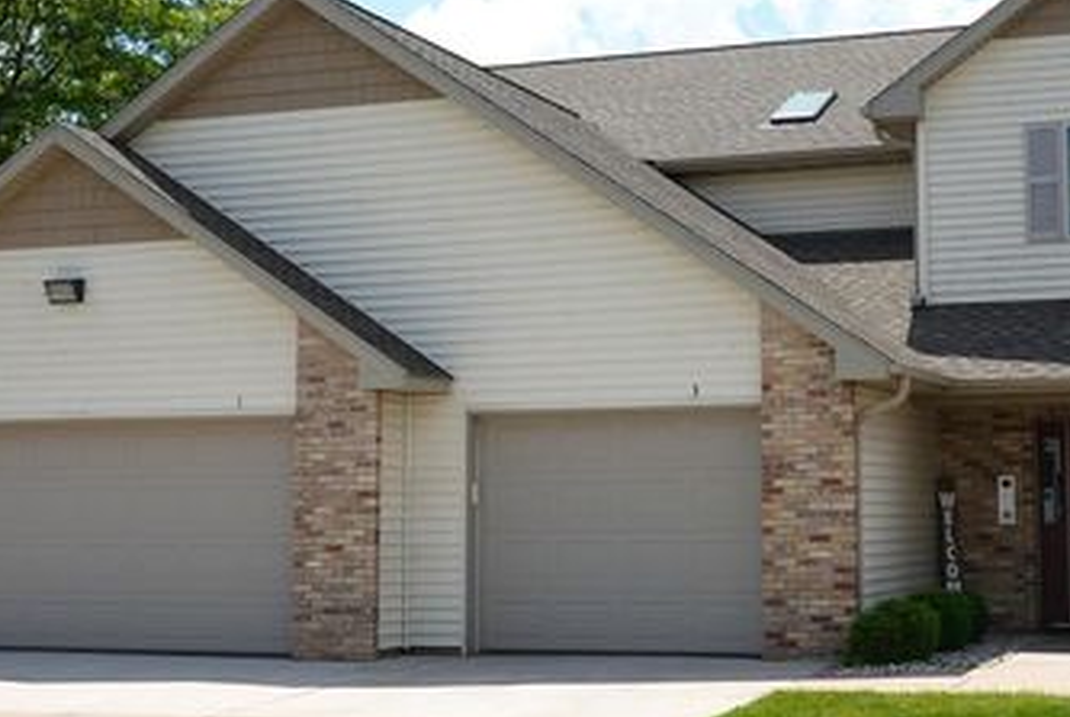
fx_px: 1607
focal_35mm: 54
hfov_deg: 36.8
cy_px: 257
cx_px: 562
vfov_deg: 25.0
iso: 100
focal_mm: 13.29
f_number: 5
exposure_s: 1/400
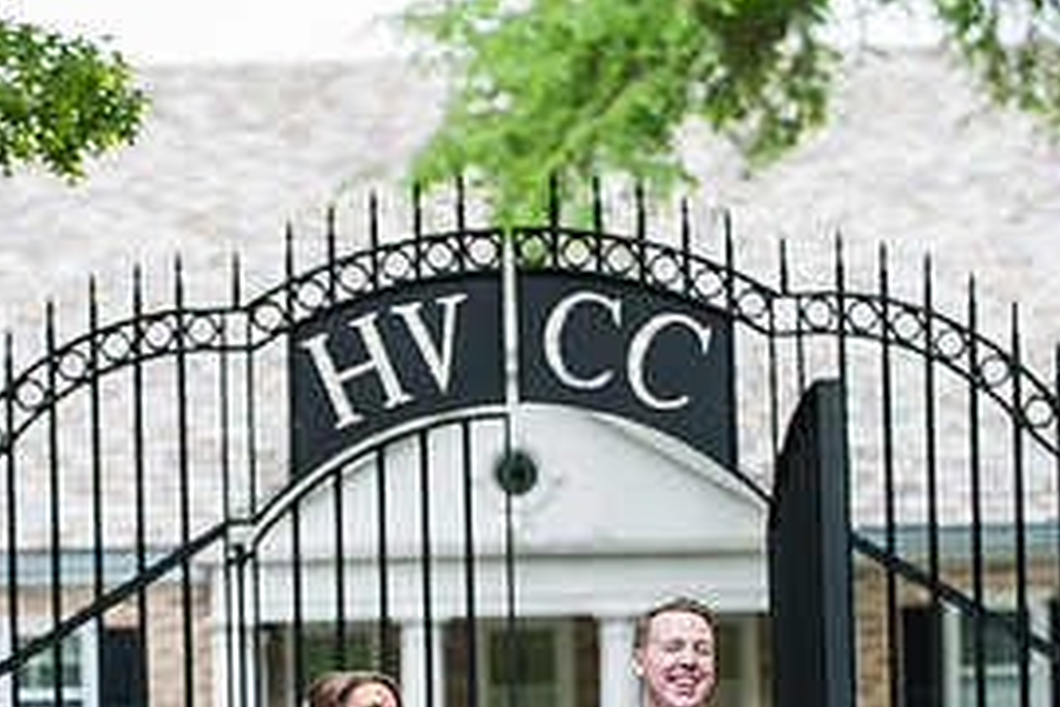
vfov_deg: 6.3
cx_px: 412
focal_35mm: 219
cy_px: 746
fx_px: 6448
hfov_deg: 9.4
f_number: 0.92
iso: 800
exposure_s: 1.08
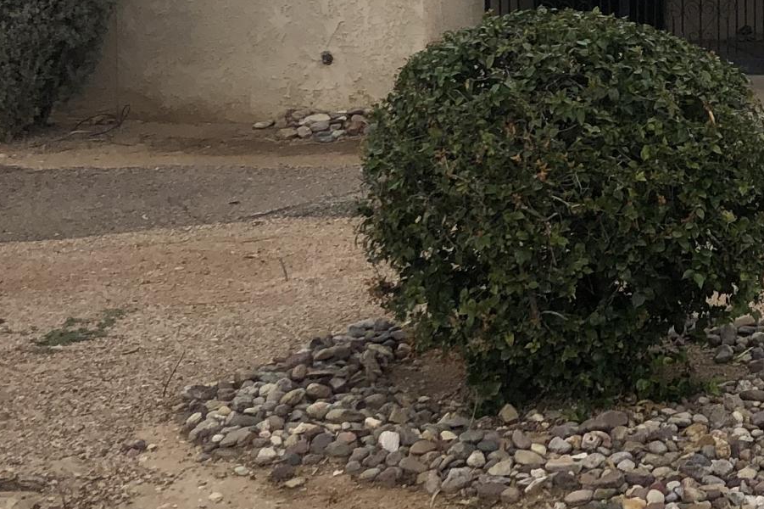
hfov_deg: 19.9
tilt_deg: -3.9
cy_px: -112
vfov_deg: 13.7
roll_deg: +0.8
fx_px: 2058
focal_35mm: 97
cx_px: 886
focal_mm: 4
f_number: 1.8
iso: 20
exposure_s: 1/800
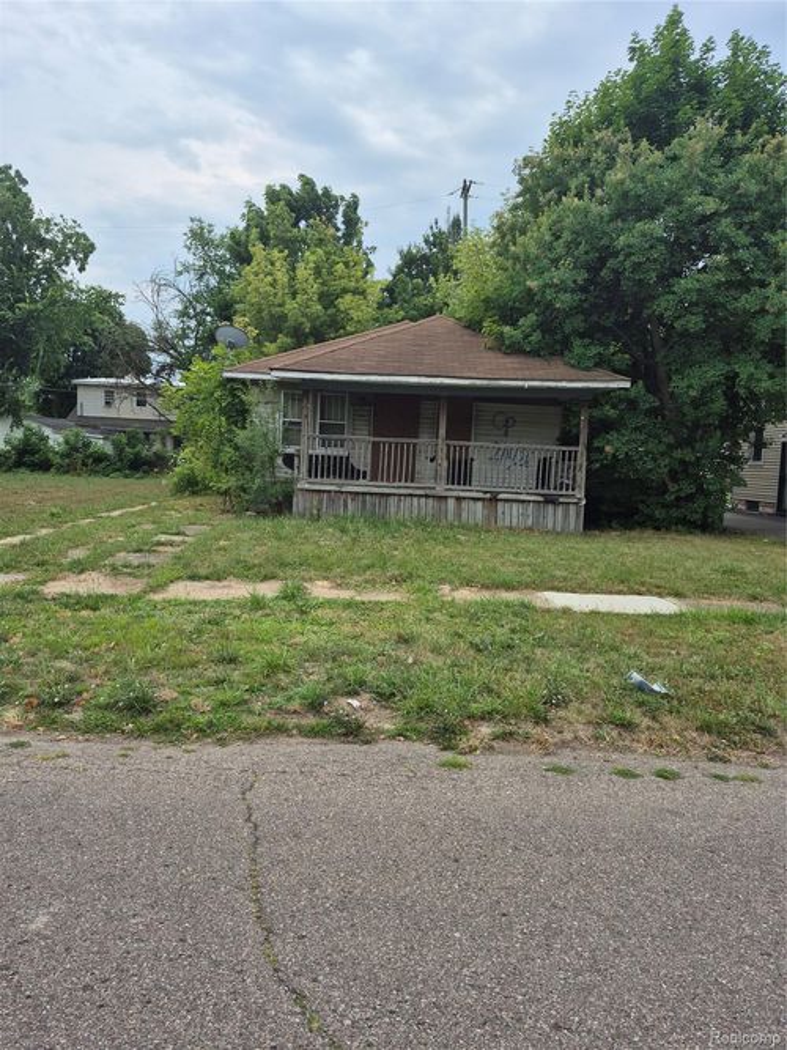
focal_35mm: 23
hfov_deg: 58.9
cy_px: 525
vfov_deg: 73.9
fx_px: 697
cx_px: 394
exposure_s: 1/696
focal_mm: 5.4
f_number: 1.8
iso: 25
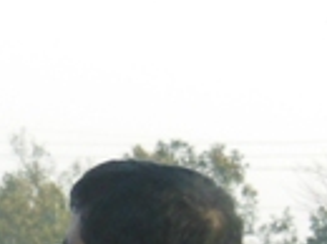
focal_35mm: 612
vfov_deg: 2.4
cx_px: -40
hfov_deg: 3.2
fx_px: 5771
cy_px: 465
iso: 400
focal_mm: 22.1
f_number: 5.7
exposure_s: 1/250
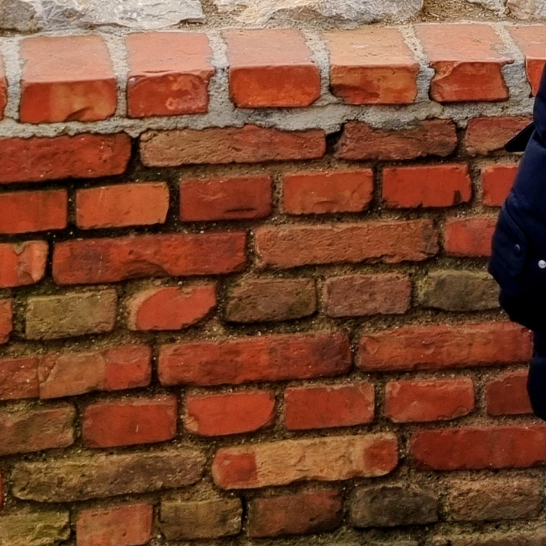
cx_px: 409
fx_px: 1570
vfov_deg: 18.0
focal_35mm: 88
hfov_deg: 19.6
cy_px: -220
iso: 50
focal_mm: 5.4
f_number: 1.8
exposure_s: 1/450
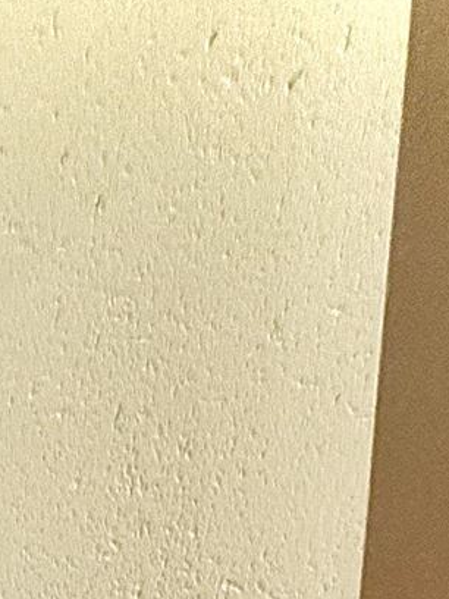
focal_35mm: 79
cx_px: -198
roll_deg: -1.4
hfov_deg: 17.1
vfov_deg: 12.7
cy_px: 1659
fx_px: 1366
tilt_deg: -10.6
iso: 64
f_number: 2.2
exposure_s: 1/120
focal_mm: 2.22
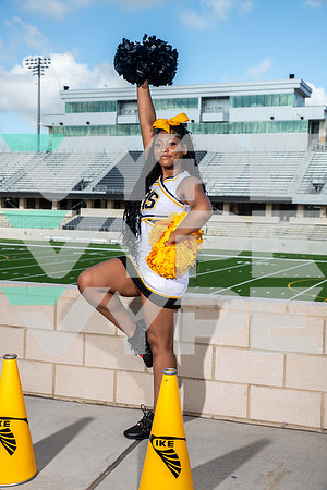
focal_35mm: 50
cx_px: 164
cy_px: 245
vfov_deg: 39.6
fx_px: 681
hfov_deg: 27.0
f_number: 7.1
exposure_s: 1/320
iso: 100
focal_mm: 50
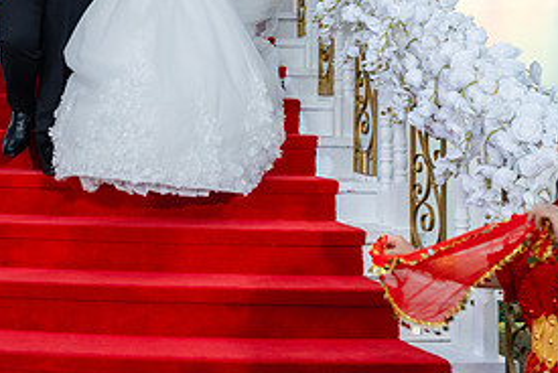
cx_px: 81
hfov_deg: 32.6
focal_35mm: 59
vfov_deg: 22.4
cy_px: 19
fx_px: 915
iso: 800
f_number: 2.8
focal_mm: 28
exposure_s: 1/160
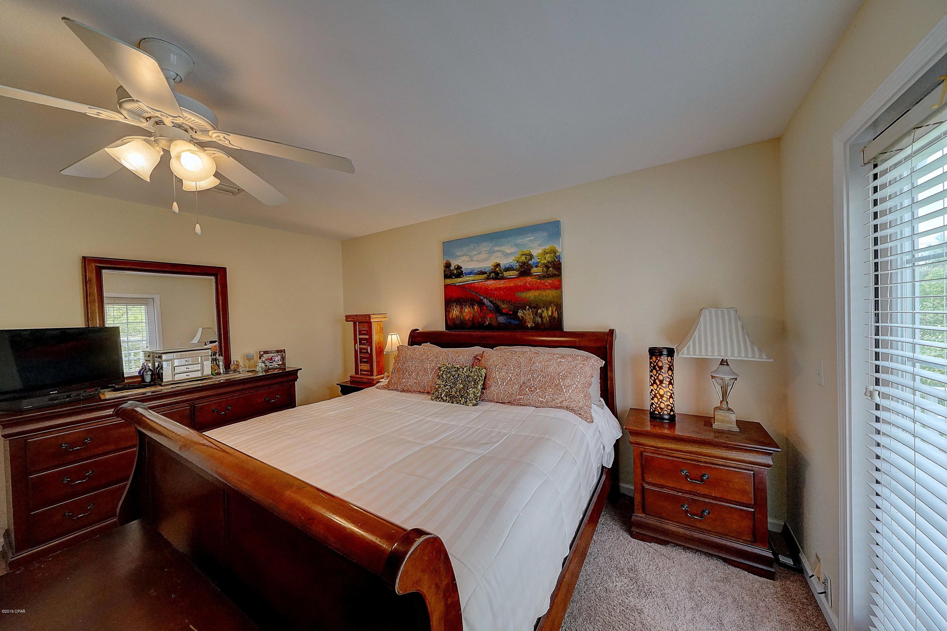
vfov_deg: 90.0
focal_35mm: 12
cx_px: 474
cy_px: 316
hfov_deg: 112.6
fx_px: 316
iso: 640
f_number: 8
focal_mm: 12
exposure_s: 1/60
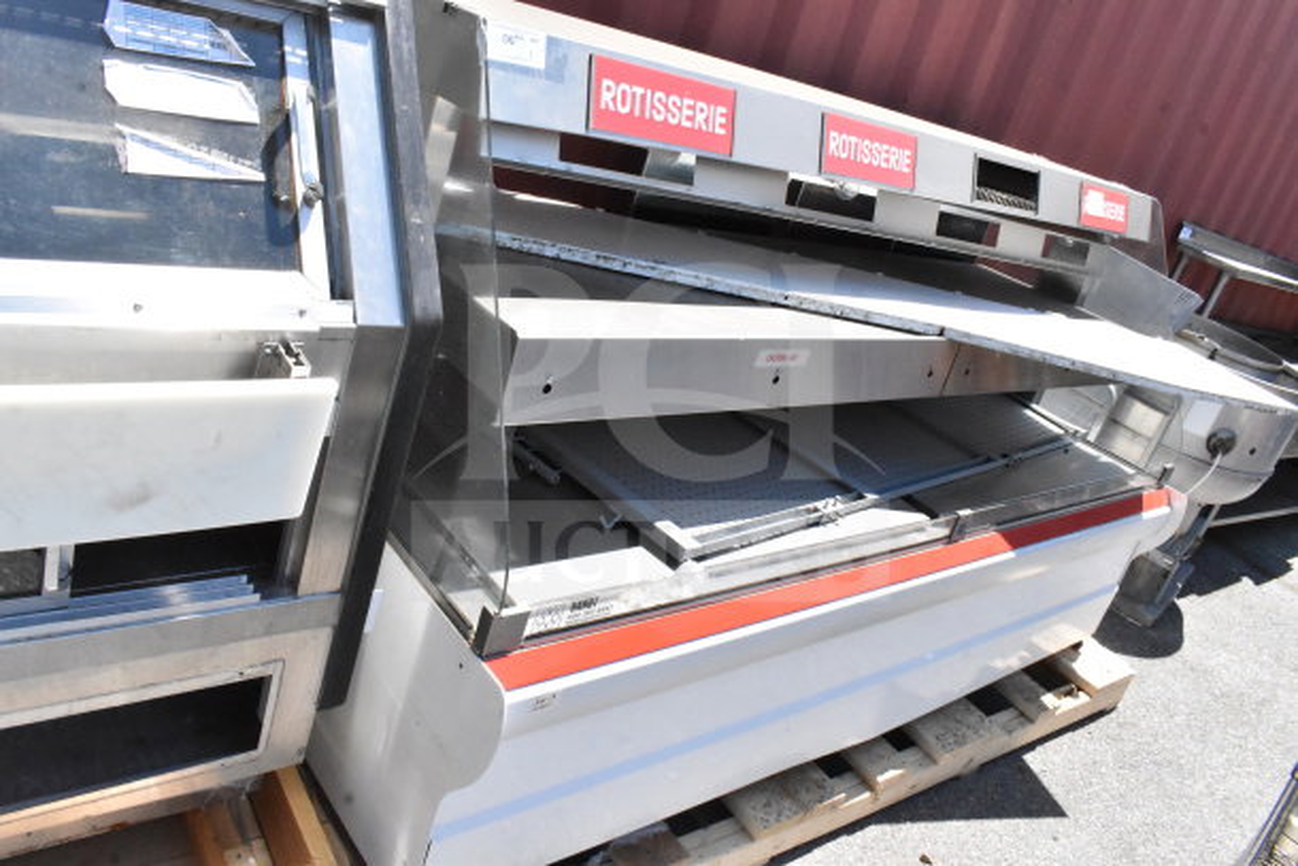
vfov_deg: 48.0
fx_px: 974
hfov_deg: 67.4
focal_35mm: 27
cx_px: 649
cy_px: 433
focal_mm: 18
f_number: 18
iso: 6400
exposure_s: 1/1250
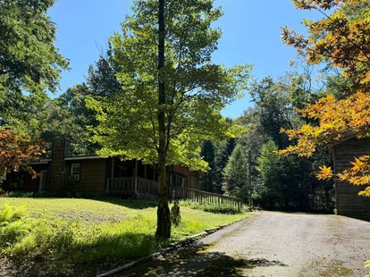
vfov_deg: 48.0
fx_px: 310
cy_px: 160
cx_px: 172
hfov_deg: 61.6
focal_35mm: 29
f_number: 1.78
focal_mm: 6.76
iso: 100
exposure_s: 1/2053
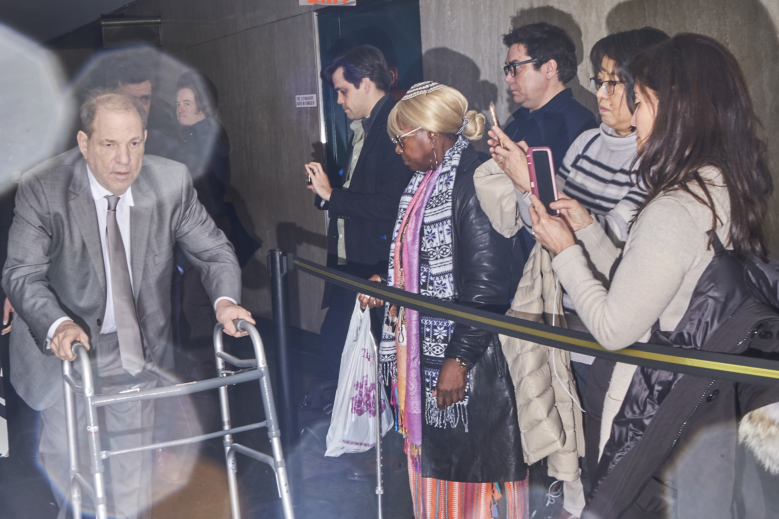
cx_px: 282
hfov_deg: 38.6
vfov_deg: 26.5
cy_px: 227
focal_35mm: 51
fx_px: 1103
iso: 200
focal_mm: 23
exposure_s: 1/125
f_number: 11
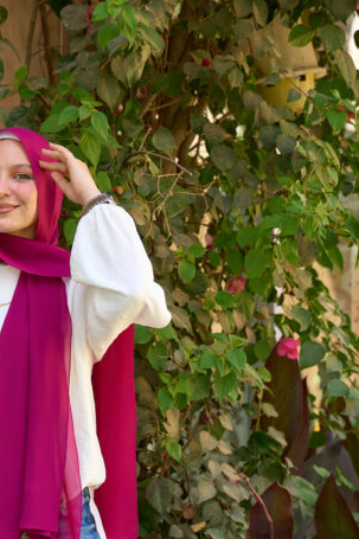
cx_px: 17
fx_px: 1503
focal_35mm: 100
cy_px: 308
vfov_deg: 20.3
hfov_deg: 13.5
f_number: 2.8
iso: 100
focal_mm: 50.7
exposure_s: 1/100
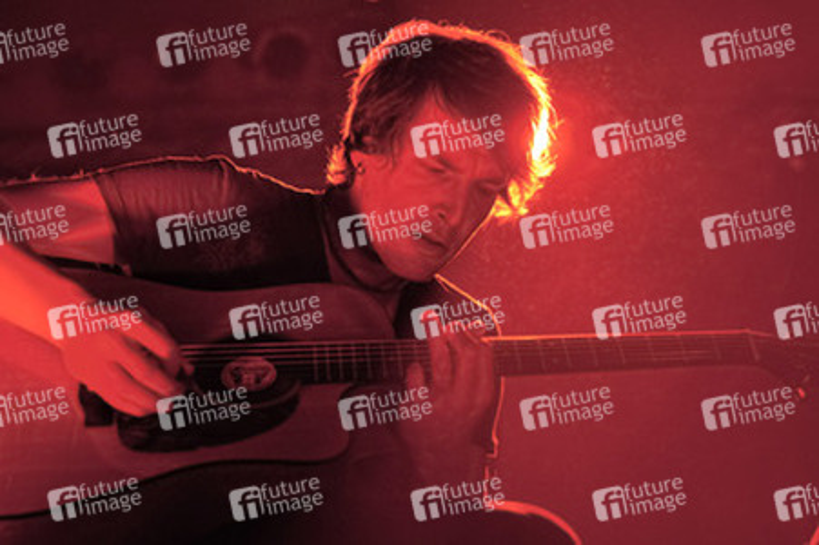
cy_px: 272
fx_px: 1705
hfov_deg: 27.0
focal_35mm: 75
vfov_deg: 18.2
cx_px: 410
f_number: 2.8
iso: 800
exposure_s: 1/125
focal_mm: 50
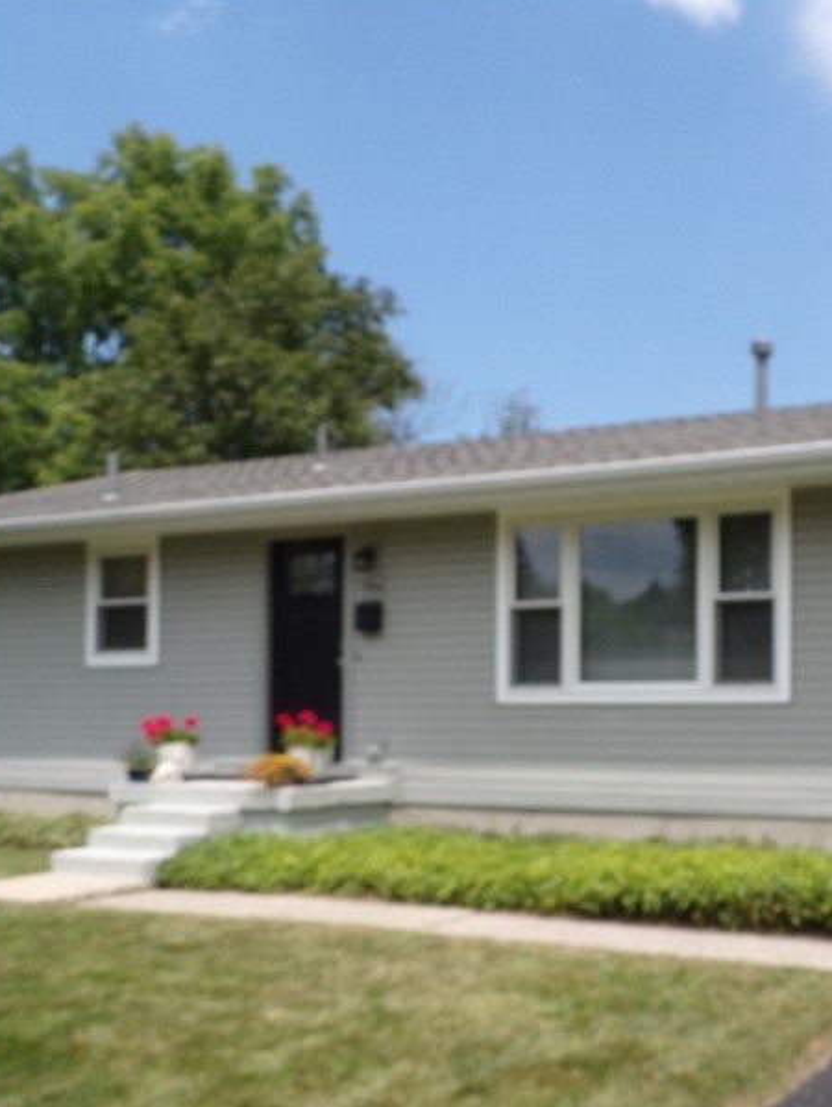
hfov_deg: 33.7
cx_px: 717
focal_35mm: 41
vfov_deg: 45.3
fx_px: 1313
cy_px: 695
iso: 80
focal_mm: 4.3
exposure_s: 1/250
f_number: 5.8
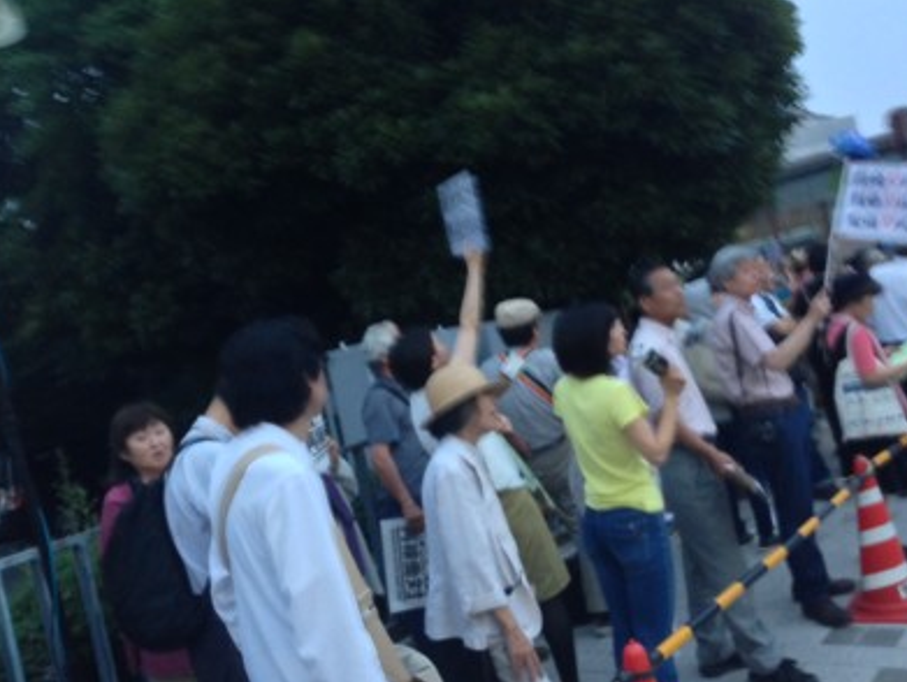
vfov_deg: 37.8
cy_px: 334
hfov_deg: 48.9
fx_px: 997
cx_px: 496
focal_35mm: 38
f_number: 2.4
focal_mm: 4.12
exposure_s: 1/20
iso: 250
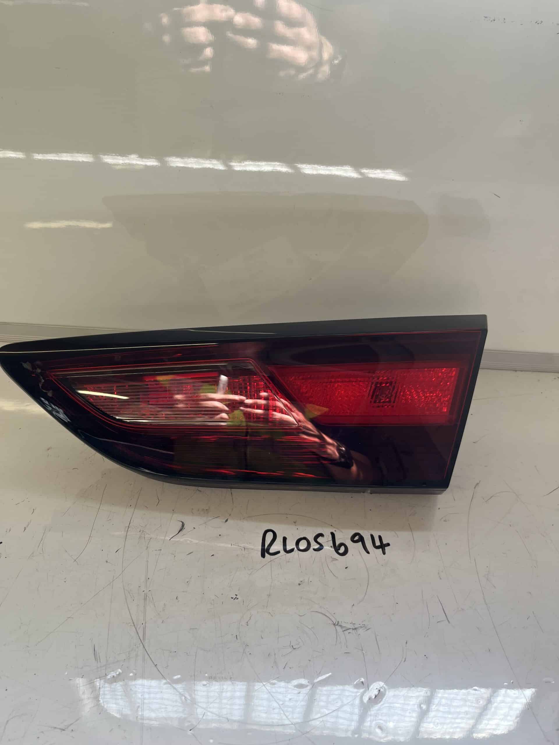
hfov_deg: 53.1
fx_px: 560
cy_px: 372
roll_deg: -3.5
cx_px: 280
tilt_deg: -36.5
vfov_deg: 67.3
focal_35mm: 26
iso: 40
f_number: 1.6
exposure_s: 1/122
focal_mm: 5.1
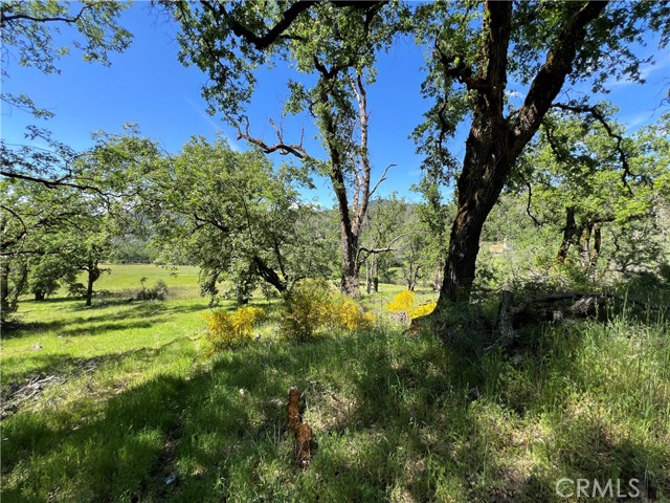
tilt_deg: -4.6
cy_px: 252
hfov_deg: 106.2
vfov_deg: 89.9
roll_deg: -1.6
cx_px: 335
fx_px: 252
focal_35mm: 13
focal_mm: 1.57
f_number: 1.8
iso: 32
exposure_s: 1/536
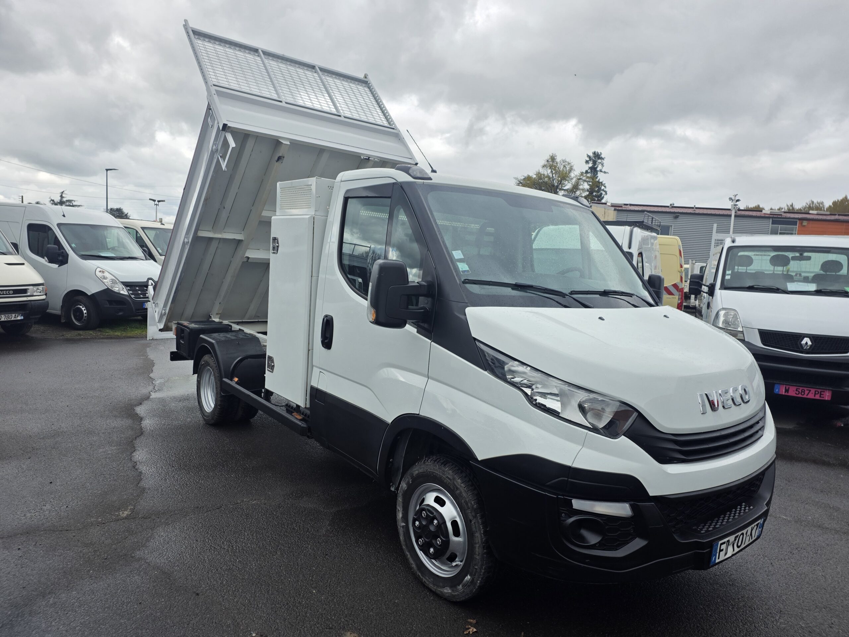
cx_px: 424
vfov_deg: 58.9
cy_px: 318
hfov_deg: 73.9
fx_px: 564
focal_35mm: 23
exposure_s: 1/2503
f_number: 1.7
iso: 80
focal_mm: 6.25
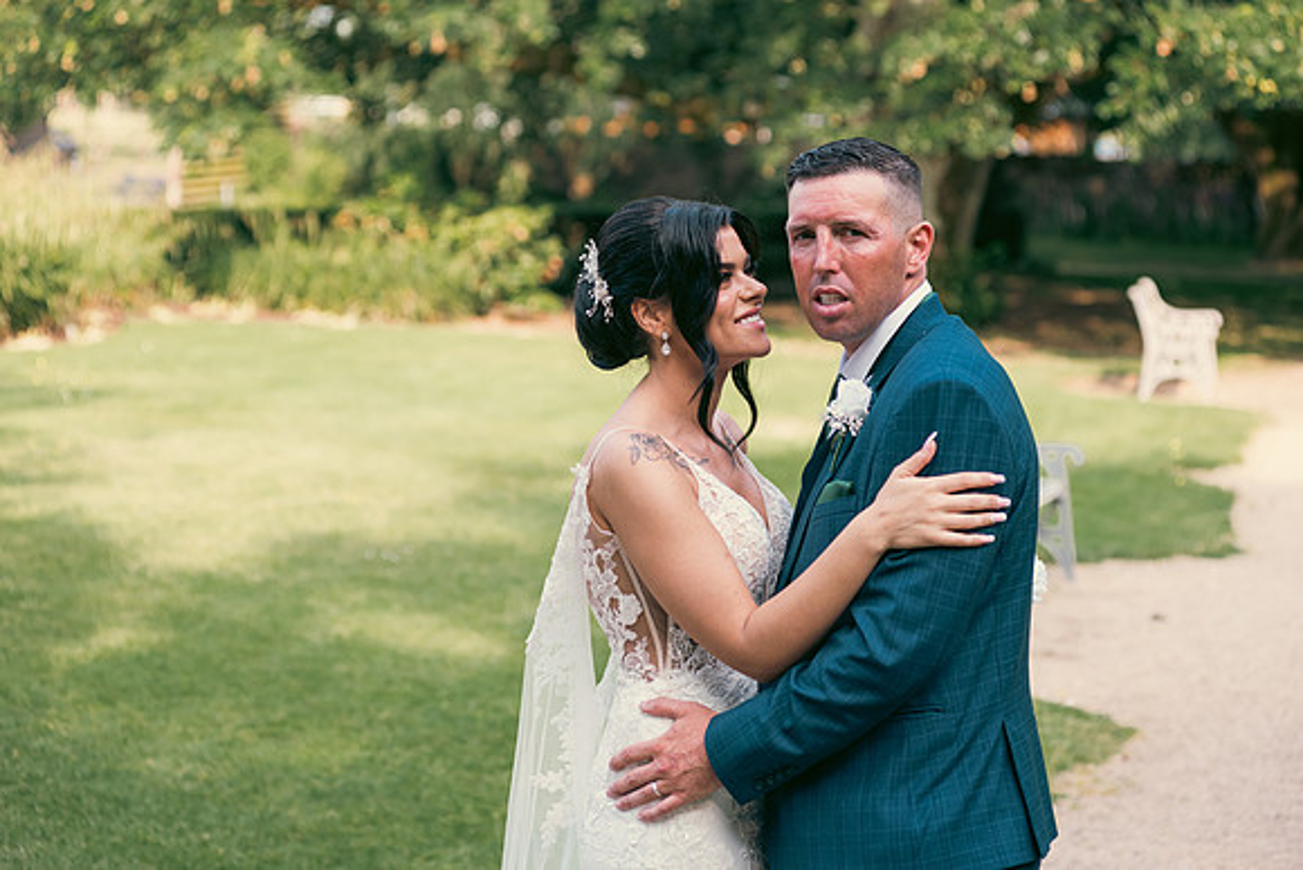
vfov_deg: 17.1
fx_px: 2896
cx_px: 652
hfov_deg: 25.4
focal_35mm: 80
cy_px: 435
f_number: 3.5
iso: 100
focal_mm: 80
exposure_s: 1/200
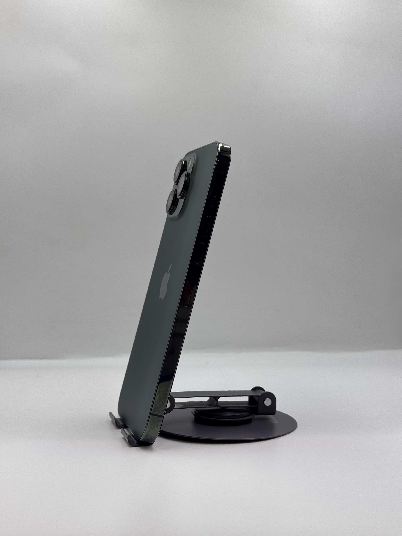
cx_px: 201
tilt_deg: -3.4
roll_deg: +1.3
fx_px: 743
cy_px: 268
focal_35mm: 48
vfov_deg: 39.7
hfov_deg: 30.3
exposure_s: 1/995
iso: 64
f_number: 1.78
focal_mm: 6.76
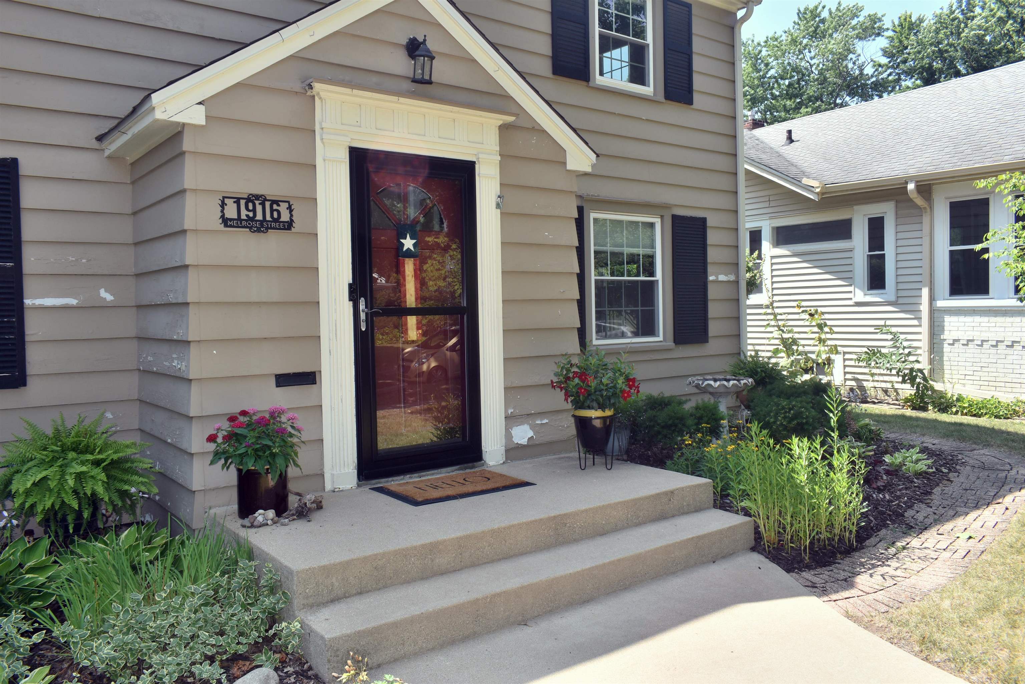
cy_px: 342
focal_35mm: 27
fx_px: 769
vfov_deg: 47.9
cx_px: 512
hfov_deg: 67.4
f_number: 7.1
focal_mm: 18
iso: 100
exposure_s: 1/200
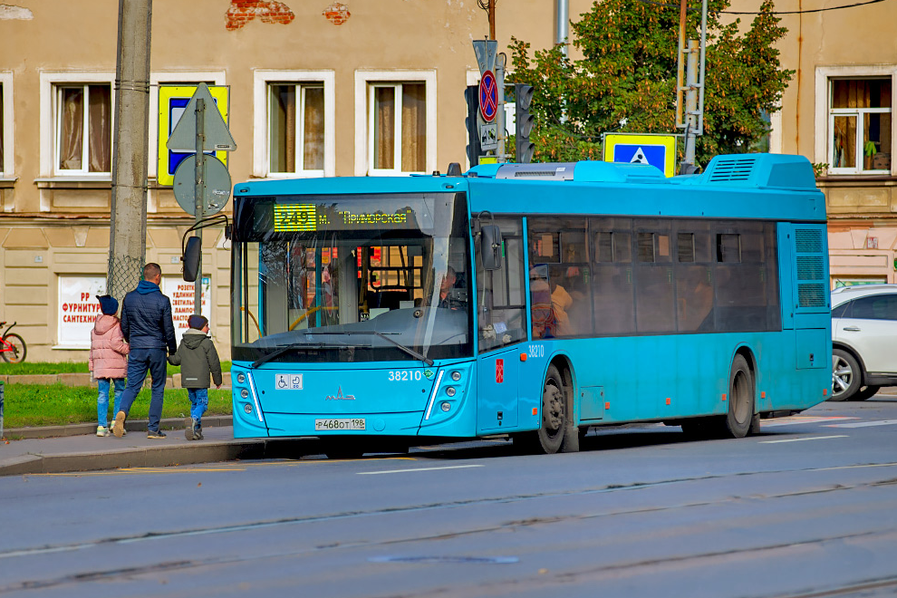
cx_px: 429
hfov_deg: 10.0
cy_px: 249
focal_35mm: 206
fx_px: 5132
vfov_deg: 6.7
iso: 50
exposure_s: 1/800
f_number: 3.5
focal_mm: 170
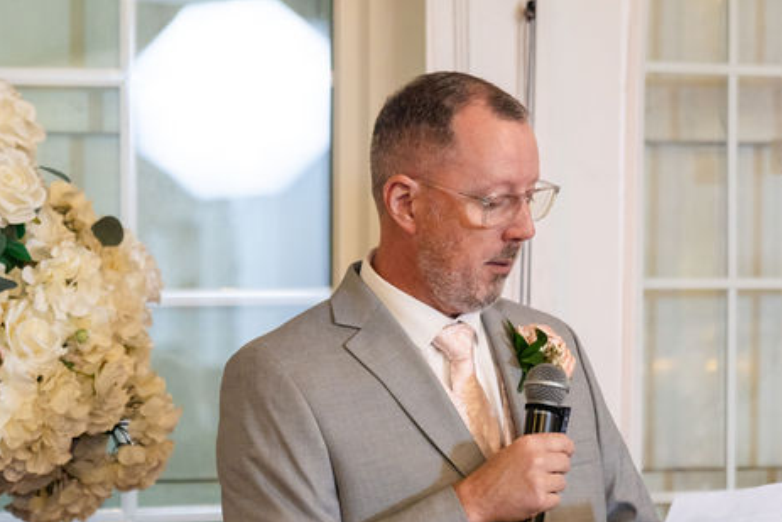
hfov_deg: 12.8
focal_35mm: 160
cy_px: 467
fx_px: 3476
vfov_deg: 8.6
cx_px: 159
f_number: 2.8
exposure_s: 1/125
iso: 640
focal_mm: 70
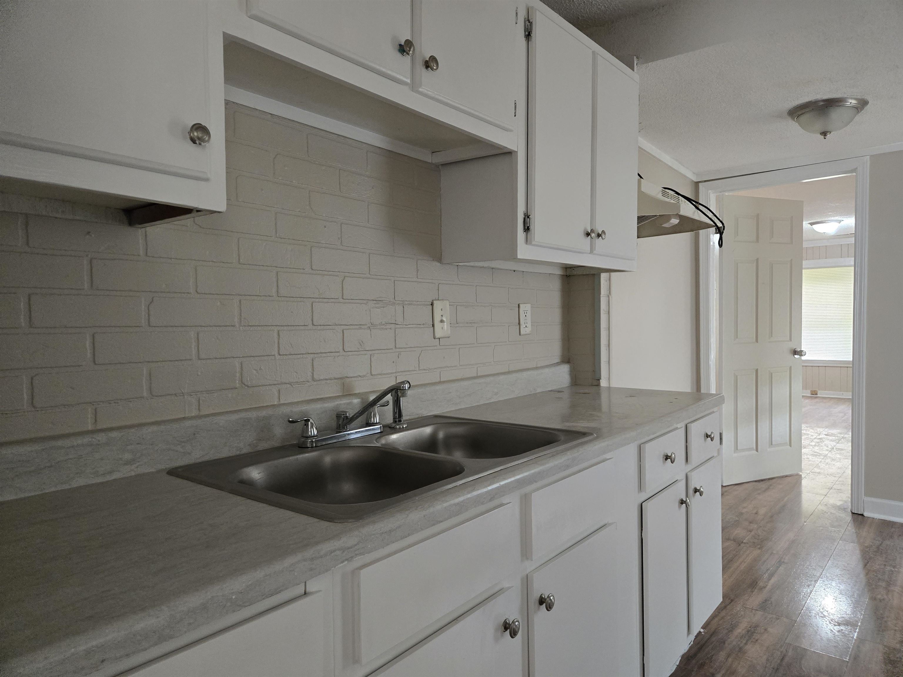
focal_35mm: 23
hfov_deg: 73.9
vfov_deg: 58.9
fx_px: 600
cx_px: 452
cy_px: 338
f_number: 1.8
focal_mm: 5.4
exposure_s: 1/120
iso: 1000
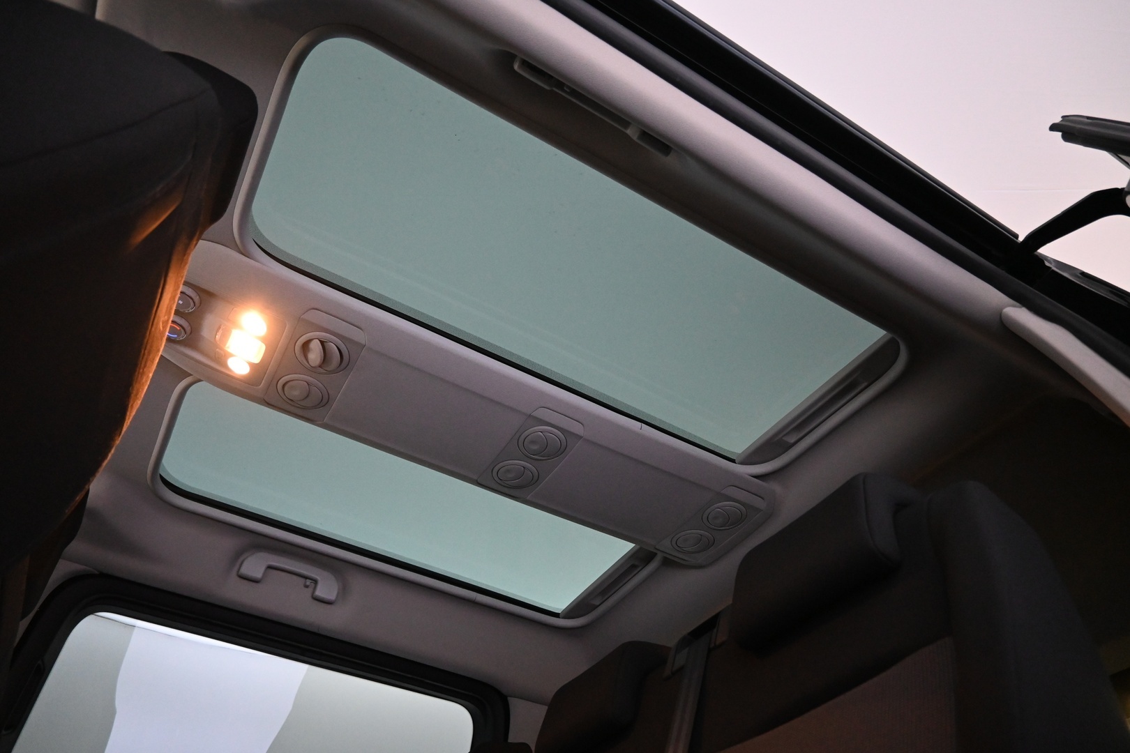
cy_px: 376
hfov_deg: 73.7
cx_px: 565
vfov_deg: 53.1
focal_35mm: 24
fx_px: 753
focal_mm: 16
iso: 3600
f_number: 3.5
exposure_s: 1/60
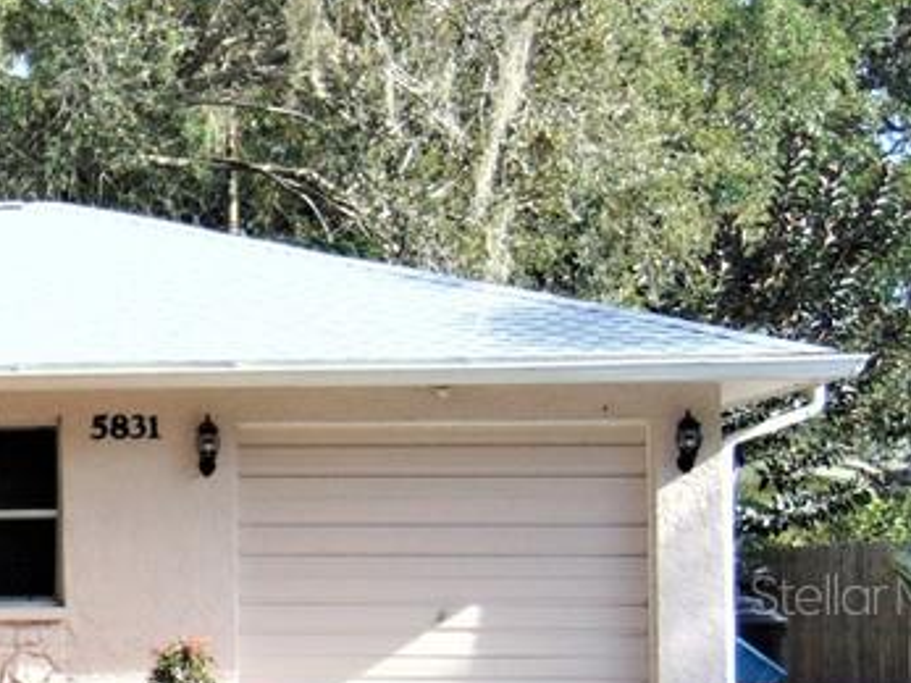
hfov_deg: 15.0
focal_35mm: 124
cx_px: -347
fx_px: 3262
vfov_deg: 11.9
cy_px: 594
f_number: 3.3
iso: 80
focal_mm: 7.6
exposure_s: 1/400
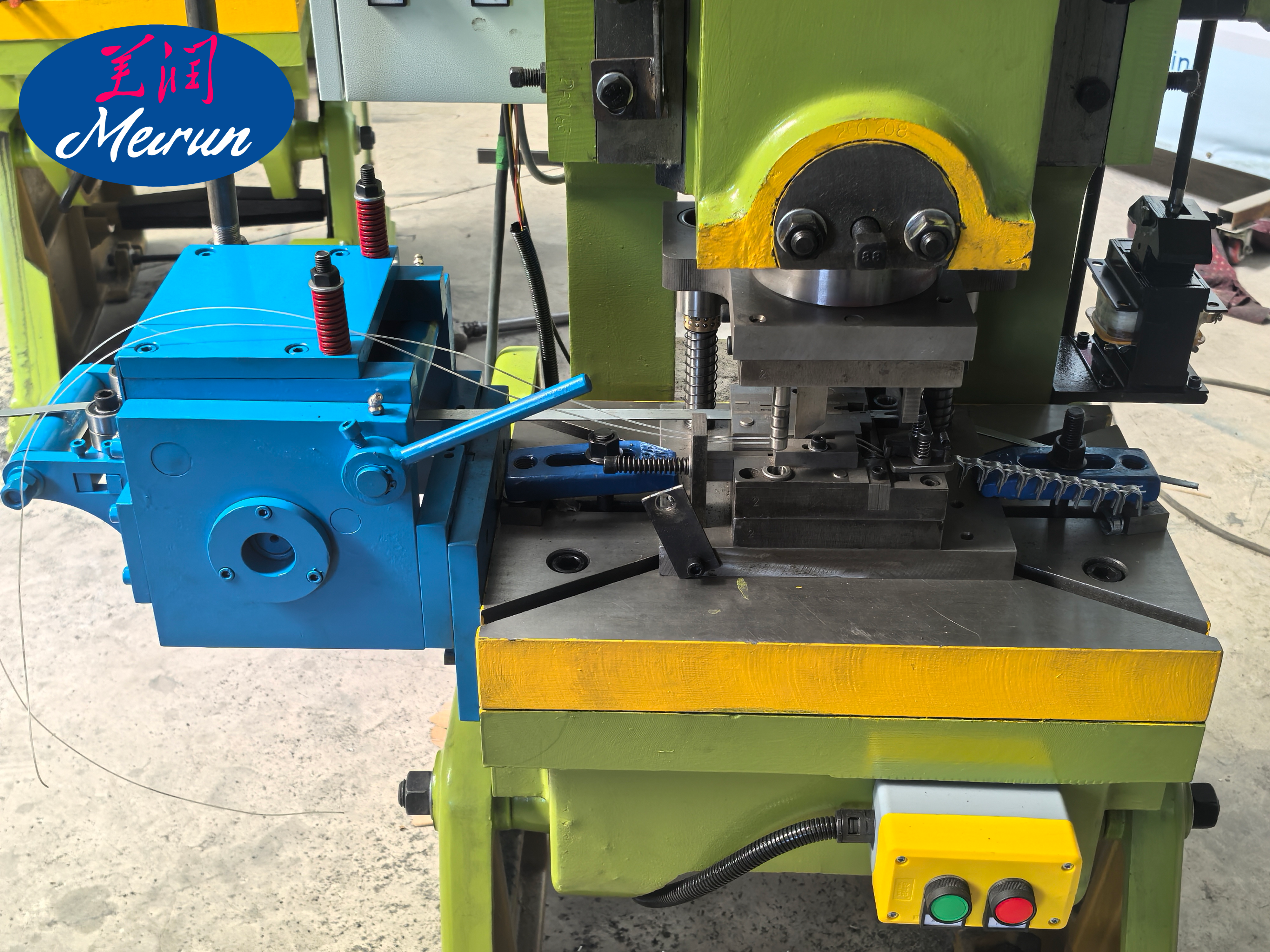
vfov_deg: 33.6
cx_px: 635
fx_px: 1578
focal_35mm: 43
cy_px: 476
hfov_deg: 43.9
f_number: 2
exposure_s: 1/149
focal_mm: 6.35
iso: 50
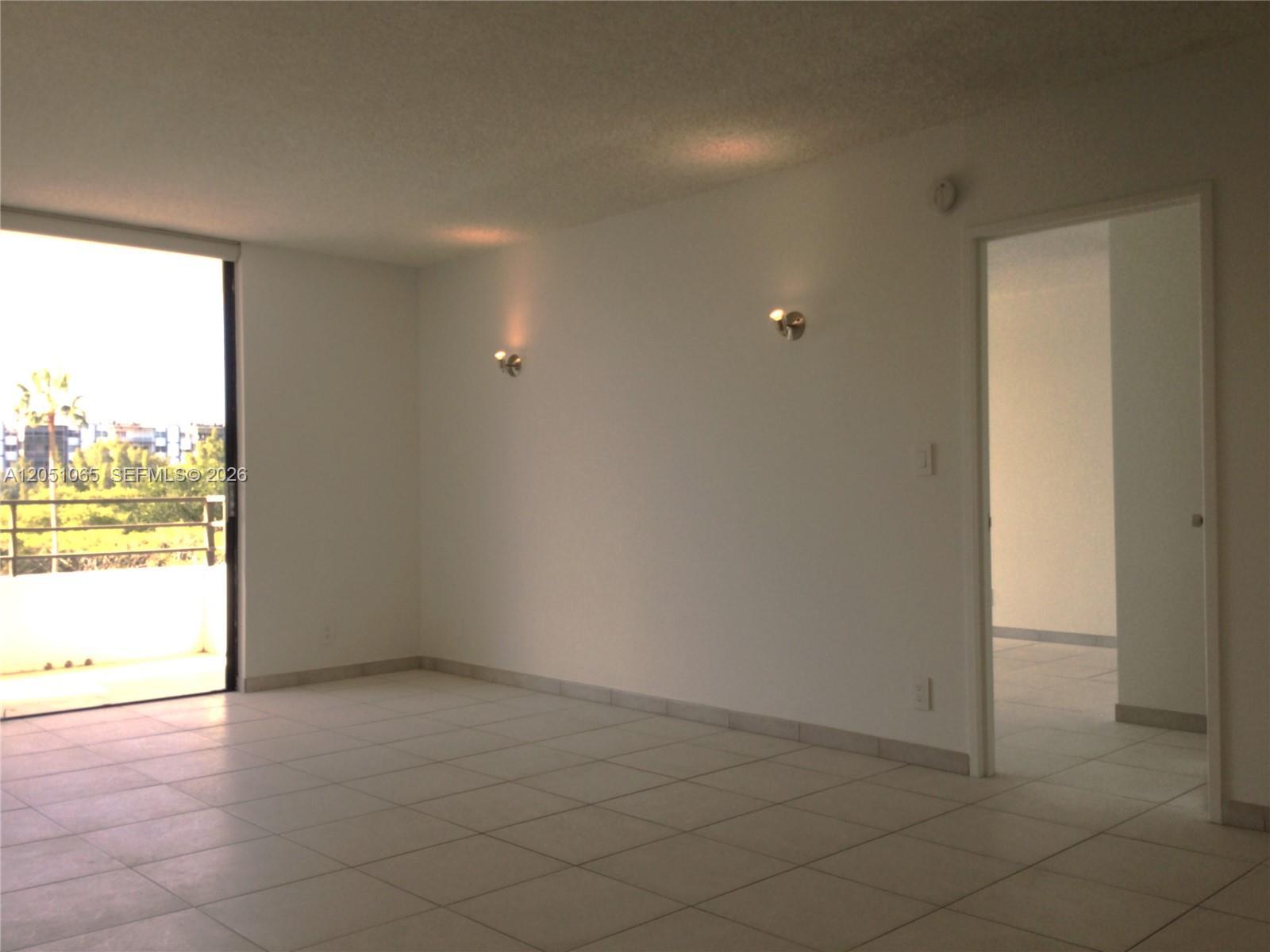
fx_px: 1137
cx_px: 635
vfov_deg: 45.4
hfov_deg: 58.4
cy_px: 476
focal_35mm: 31
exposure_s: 1/123
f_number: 2.4
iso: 25
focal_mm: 3.3
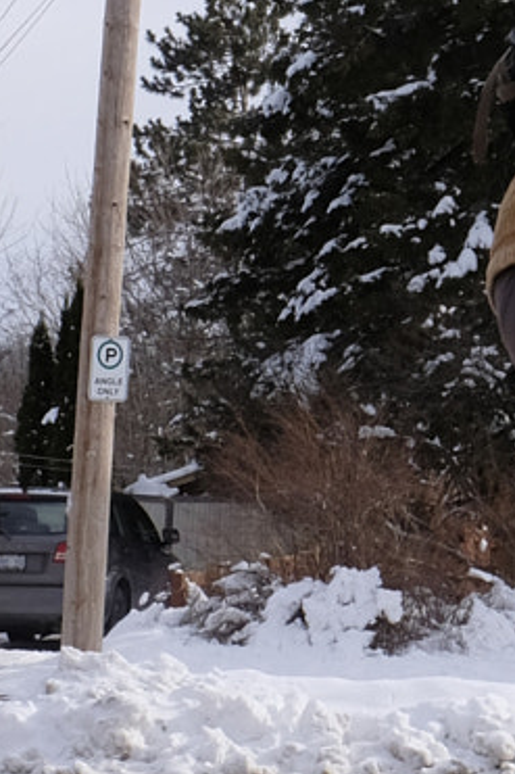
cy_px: 330
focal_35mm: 164
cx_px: 973
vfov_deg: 12.5
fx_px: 3522
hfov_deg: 8.0
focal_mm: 25.6
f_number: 11
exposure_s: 1/420
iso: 400
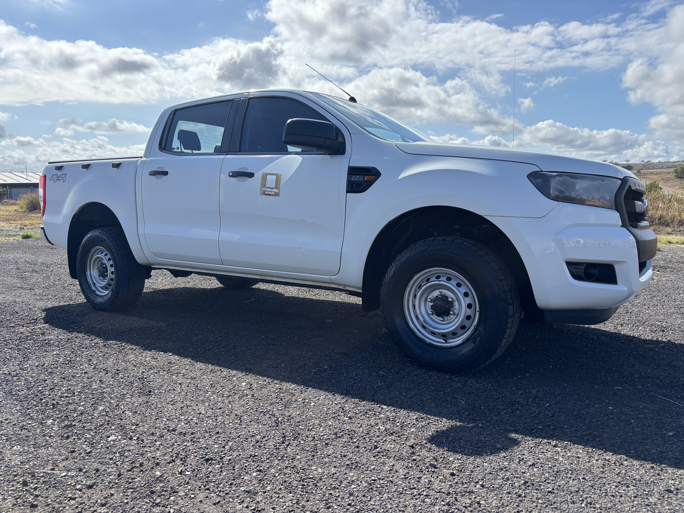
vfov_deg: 53.1
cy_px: 256
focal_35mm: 26
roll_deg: -0.5
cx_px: 342
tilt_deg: -8.9
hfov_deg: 67.3
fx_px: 514
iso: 50
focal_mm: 5.96
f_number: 1.6
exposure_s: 1/3534
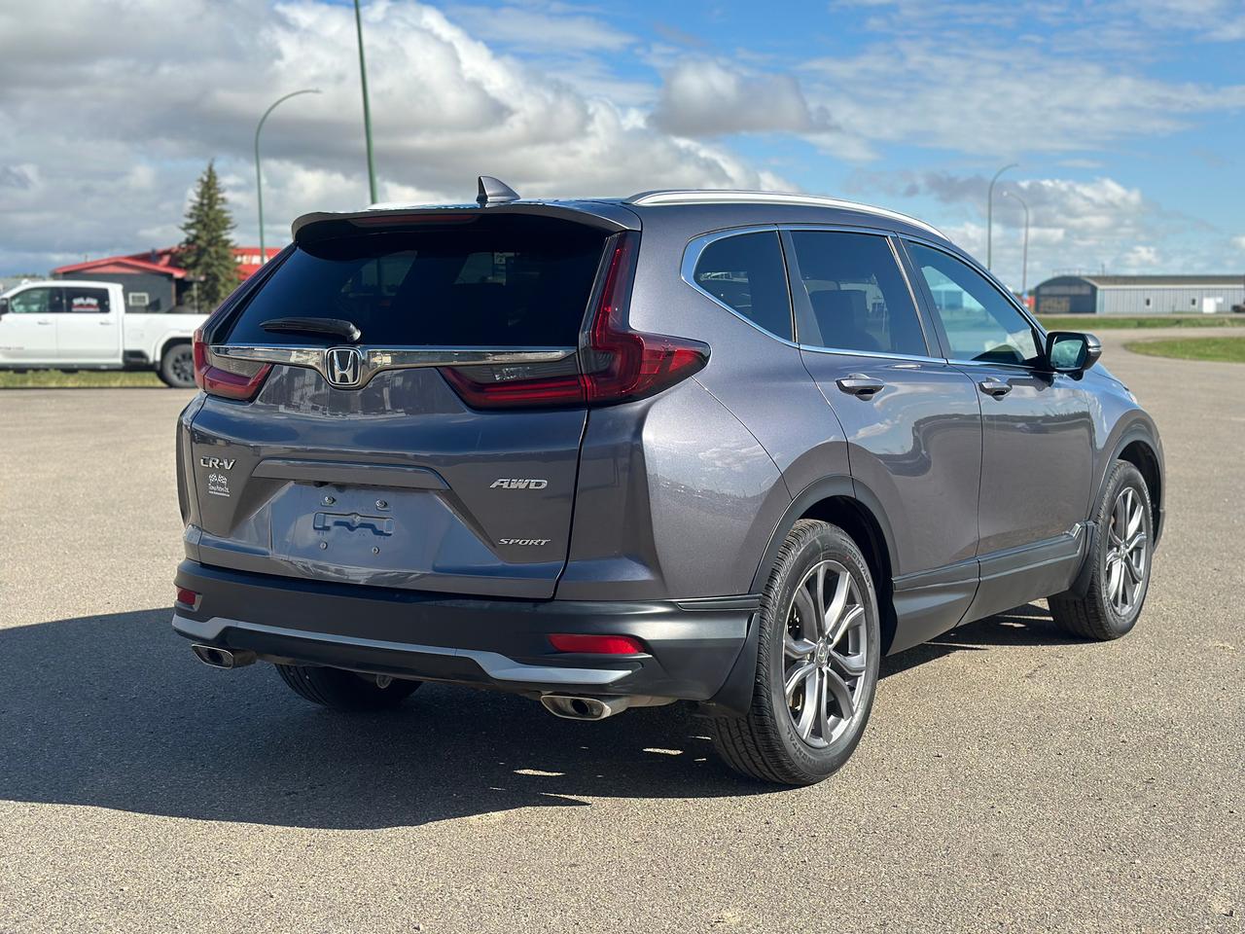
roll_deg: -0.4
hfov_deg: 39.7
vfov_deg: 30.3
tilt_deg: -5.0
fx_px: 1726
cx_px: 622
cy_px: 467
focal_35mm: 48
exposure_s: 1/4785
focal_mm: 6.86
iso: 100
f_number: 1.78
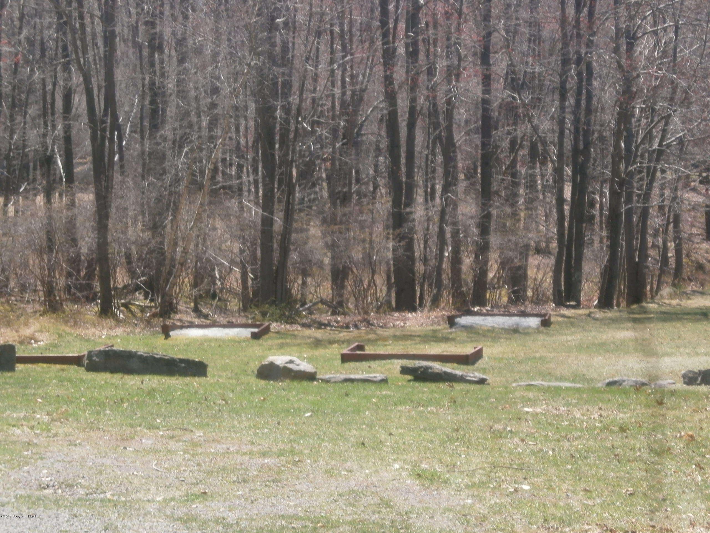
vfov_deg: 13.7
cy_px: 266
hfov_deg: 18.2
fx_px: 2215
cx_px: 355
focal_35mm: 108
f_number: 6.5
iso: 100
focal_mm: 19.2
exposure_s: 1/160
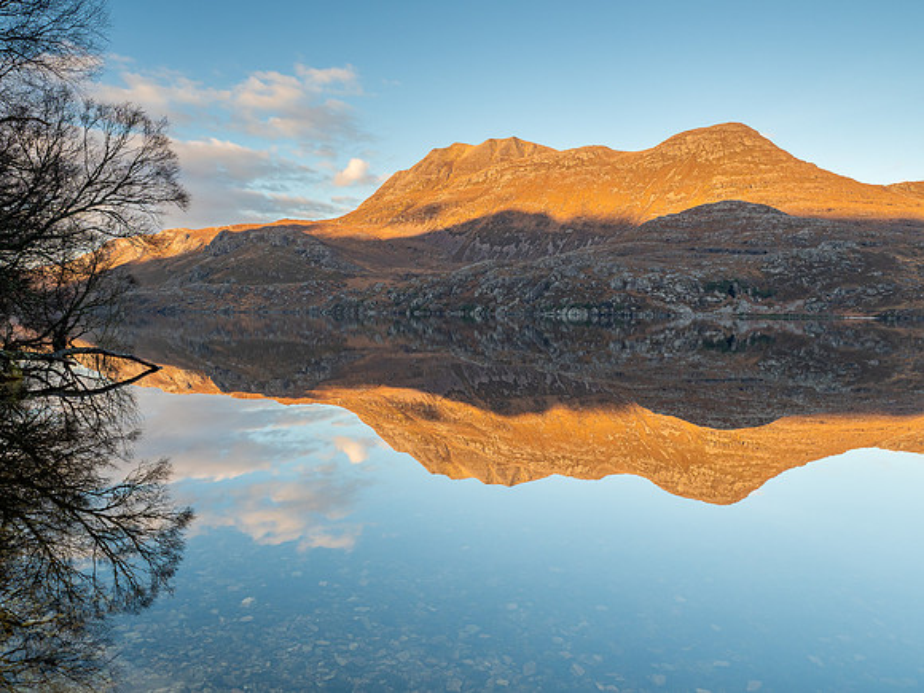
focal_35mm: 24
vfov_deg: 56.8
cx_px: 462
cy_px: 346
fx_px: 641
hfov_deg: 71.6
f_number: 7.1
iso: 200
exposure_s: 1/13
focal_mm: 12
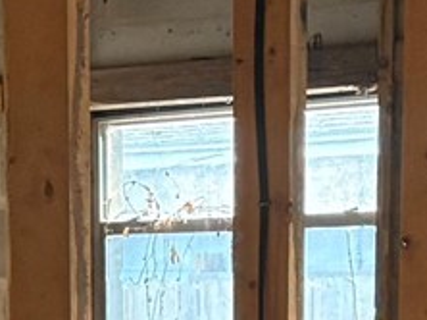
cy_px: 615
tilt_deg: -8.2
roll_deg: +0.8
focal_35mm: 173
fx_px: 2132
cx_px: 102
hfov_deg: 11.4
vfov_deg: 8.2
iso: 640
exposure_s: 1/60
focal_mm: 6.76
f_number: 1.78
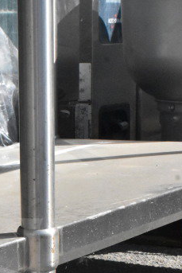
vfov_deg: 14.8
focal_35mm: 136
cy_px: 281
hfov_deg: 10.0
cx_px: -29
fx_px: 1030
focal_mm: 34
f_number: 22
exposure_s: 1/2000
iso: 6400
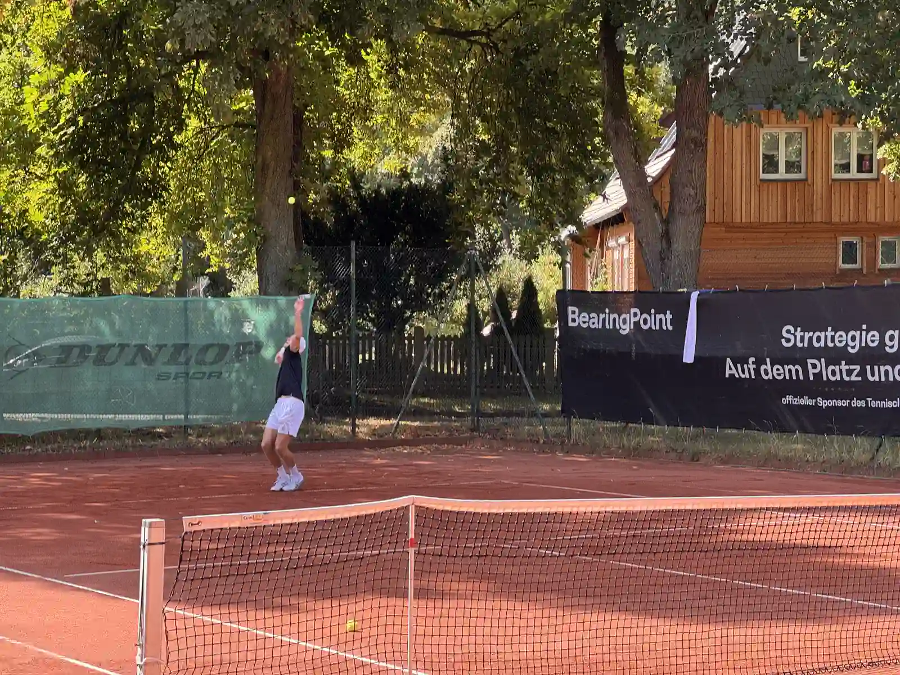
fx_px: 2002
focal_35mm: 77
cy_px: 338
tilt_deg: -0.6
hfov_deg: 25.3
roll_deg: -0.4
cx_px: 450
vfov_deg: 19.1
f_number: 2.8
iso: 32
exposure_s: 1/99
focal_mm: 9
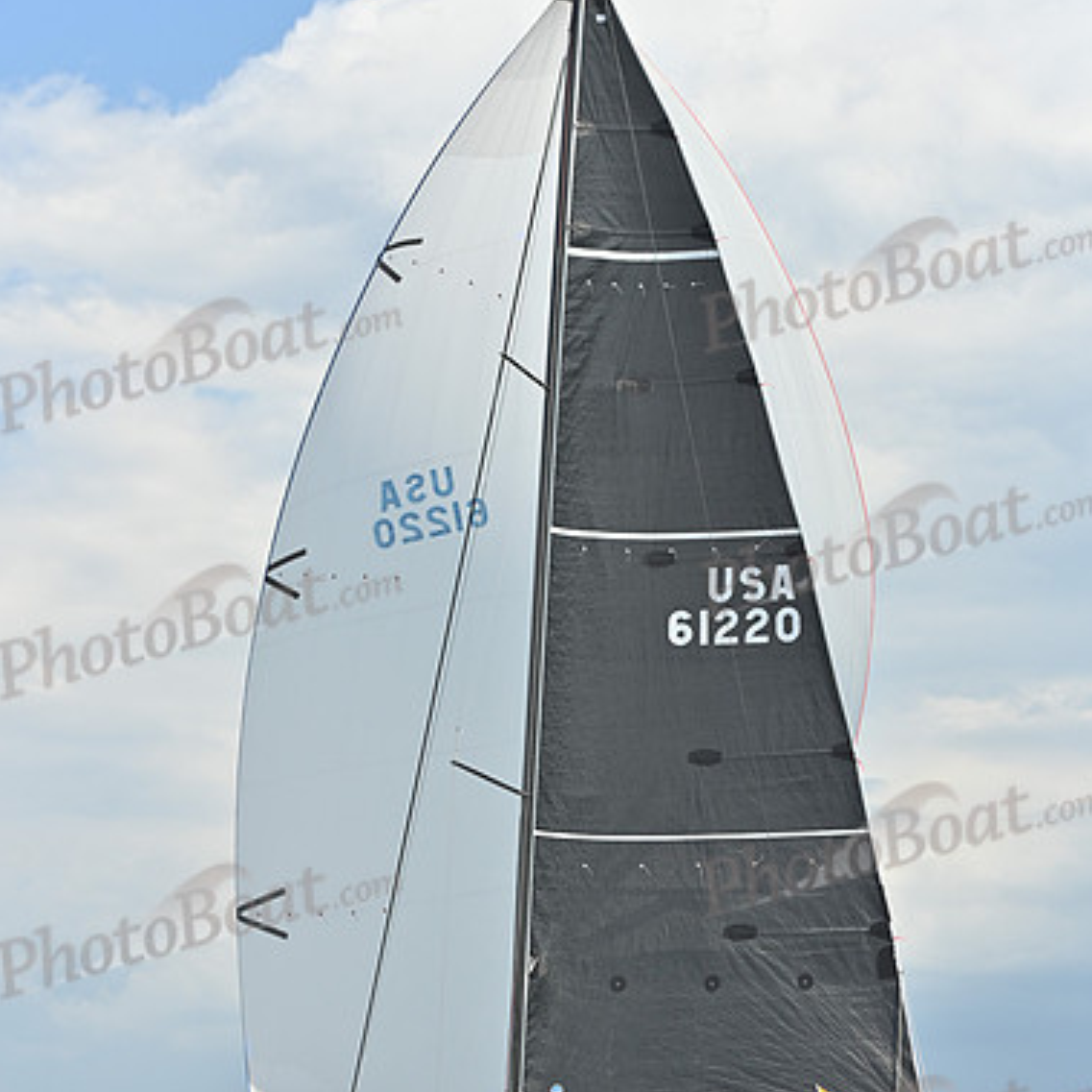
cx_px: 552
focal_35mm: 91
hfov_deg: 19.1
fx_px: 3248
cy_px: 735
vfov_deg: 19.0
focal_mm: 70
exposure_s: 1/1600
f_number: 6.3
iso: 320
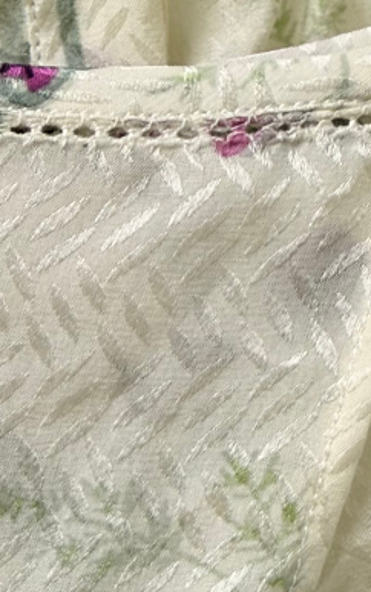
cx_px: 87
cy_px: 319
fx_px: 1275
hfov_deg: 16.5
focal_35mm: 79
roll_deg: -1.4
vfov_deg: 26.1
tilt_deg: -0.4
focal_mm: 2.22
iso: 160
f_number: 2.2
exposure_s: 1/120
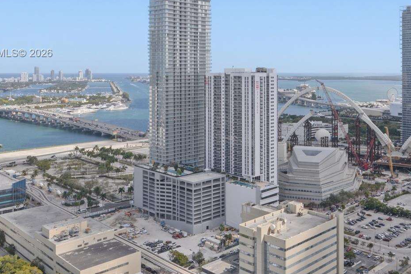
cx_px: 269
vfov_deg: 34.0
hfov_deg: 49.9
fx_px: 434
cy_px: 54
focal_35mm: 38
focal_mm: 22
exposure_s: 1/160
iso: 320
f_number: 22
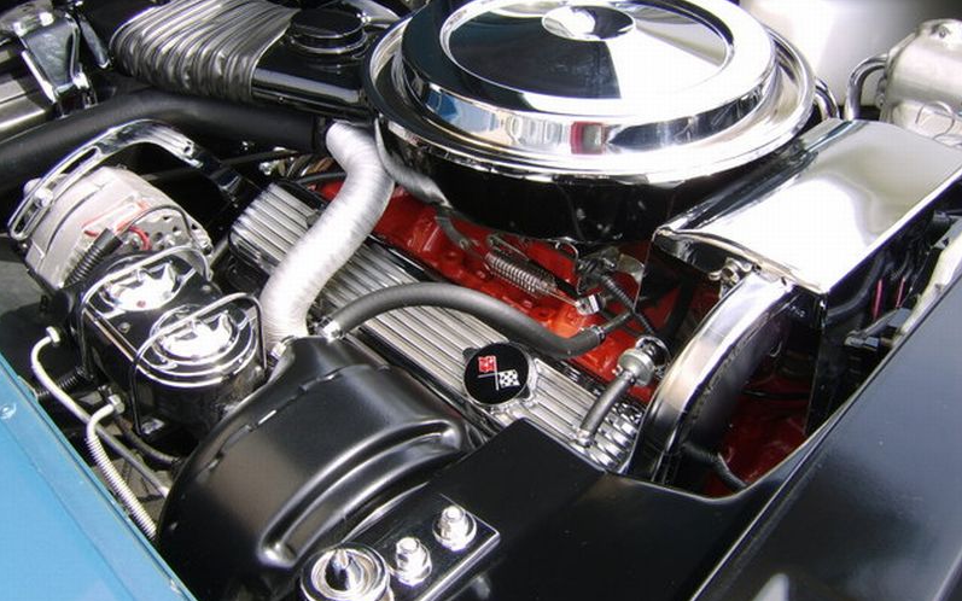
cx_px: 480
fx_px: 865
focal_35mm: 33
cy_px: 264
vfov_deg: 38.3
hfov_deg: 58.1
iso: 71
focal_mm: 8.13
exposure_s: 1/104
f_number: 5.6
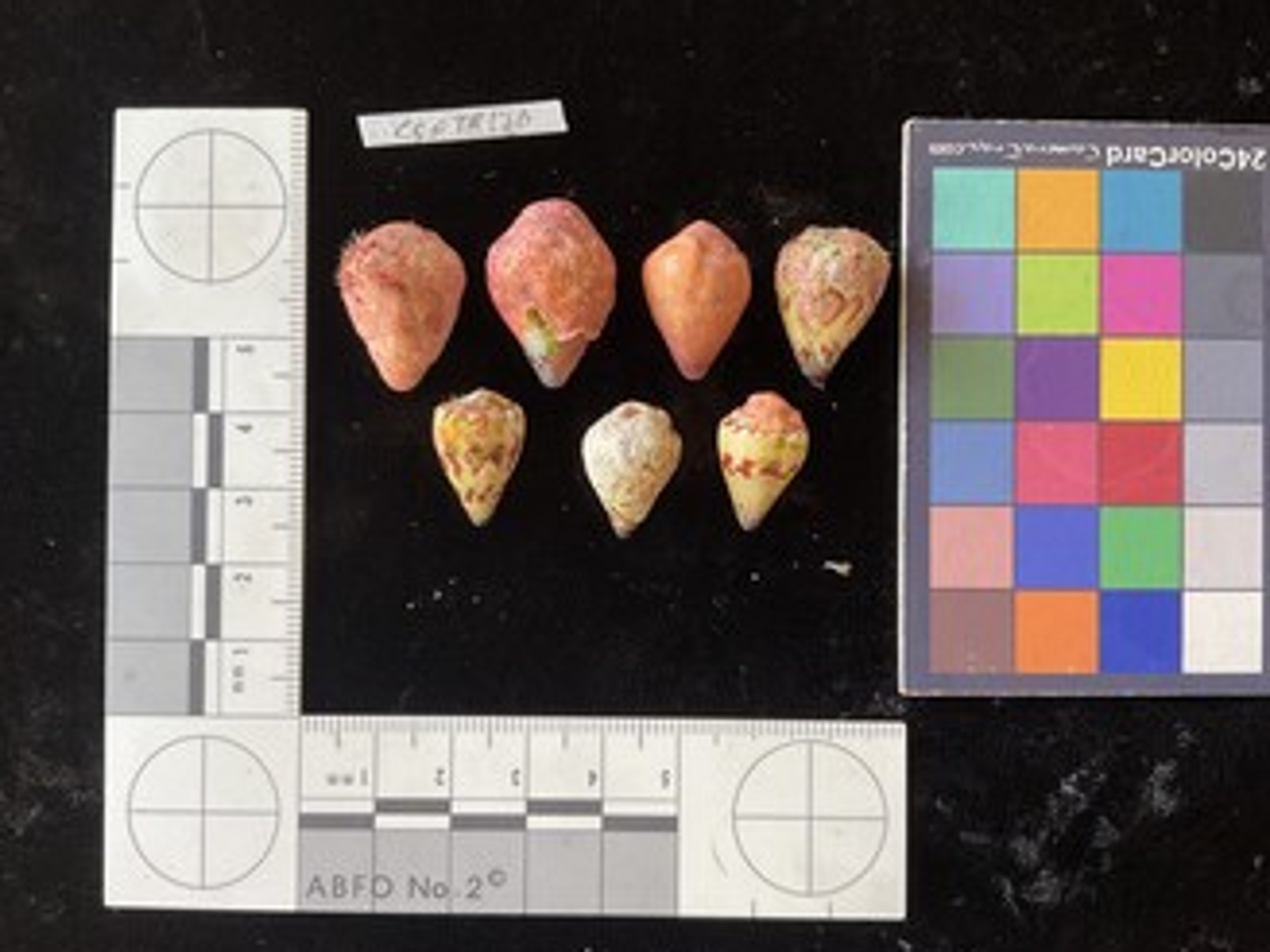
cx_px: 647
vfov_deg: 45.4
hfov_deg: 58.3
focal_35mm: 31
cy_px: 493
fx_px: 1137
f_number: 1.8
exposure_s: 1/60
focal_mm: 3
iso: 100
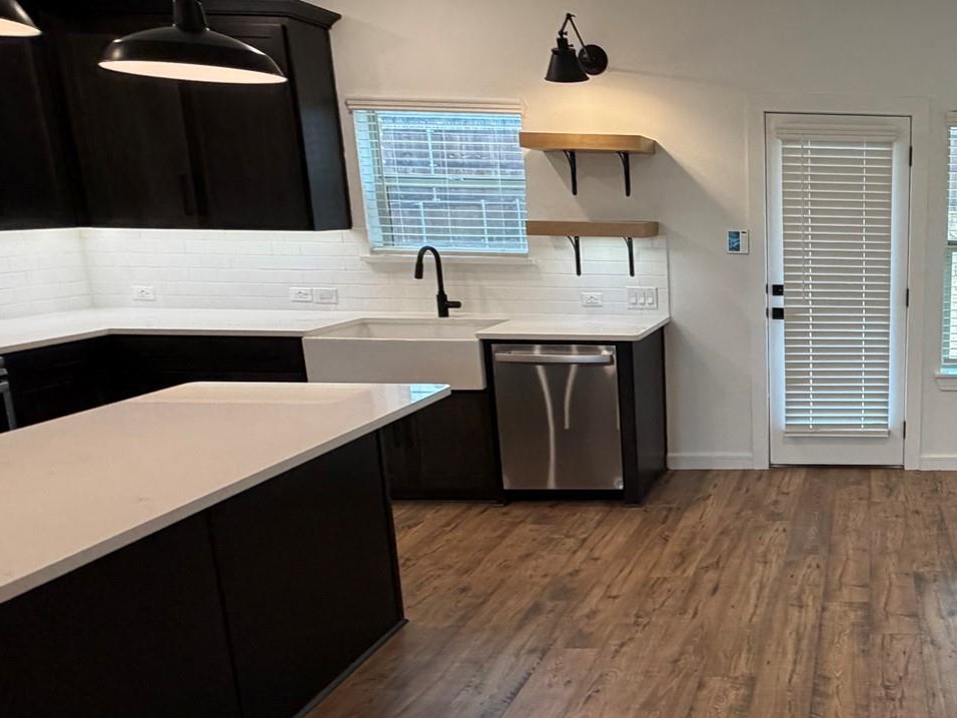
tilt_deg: -12.0
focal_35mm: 30
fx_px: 829
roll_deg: -0.2
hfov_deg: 50.7
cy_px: 368
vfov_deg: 46.8
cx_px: 915
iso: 250
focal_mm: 2.22
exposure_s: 1/120
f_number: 2.2
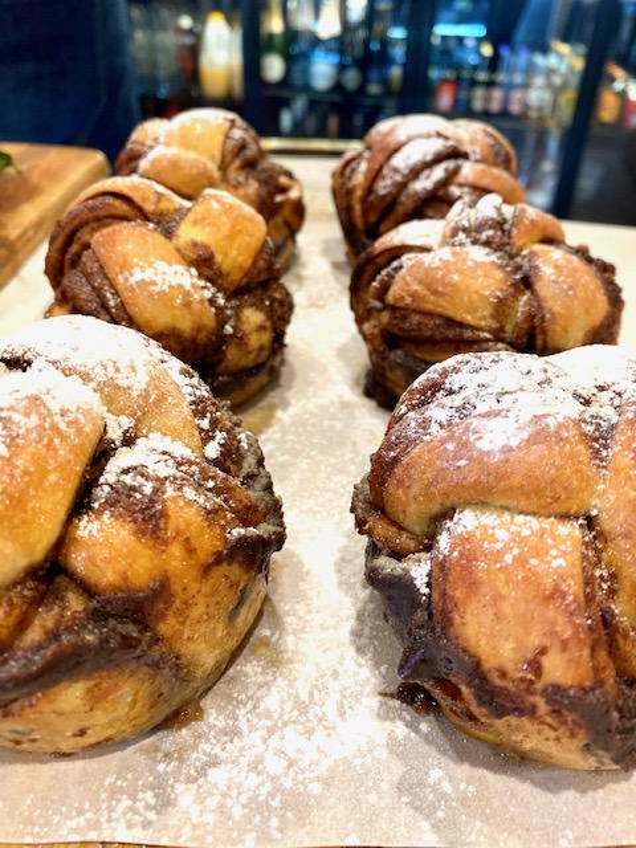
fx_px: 637
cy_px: 424
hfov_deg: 53.1
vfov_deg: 67.3
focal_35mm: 26
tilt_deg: -35.6
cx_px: 318
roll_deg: -1.3
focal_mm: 4.25
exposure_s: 1/50
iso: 125
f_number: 1.8
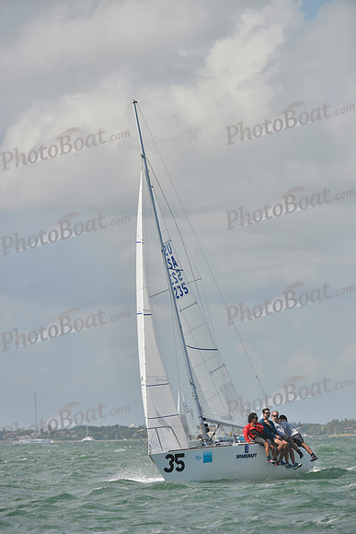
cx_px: 178
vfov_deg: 7.6
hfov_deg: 5.1
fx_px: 4002
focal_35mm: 270
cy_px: 267
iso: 280
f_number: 8
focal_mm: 270
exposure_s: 1/1250
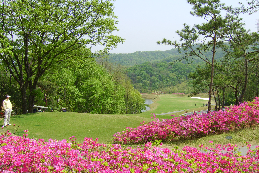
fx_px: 288
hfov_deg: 48.5
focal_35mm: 40
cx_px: 131
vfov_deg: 33.4
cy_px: 84
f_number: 6.4
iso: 50
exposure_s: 1/160
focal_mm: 7.8
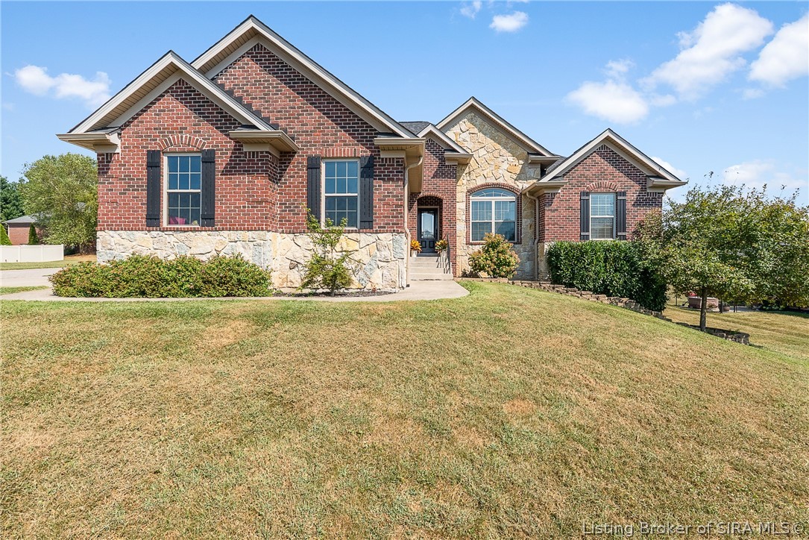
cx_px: 404
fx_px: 360
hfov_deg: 96.7
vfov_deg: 73.8
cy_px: 270
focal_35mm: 16
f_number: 11
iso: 800
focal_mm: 16
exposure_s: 1/1000
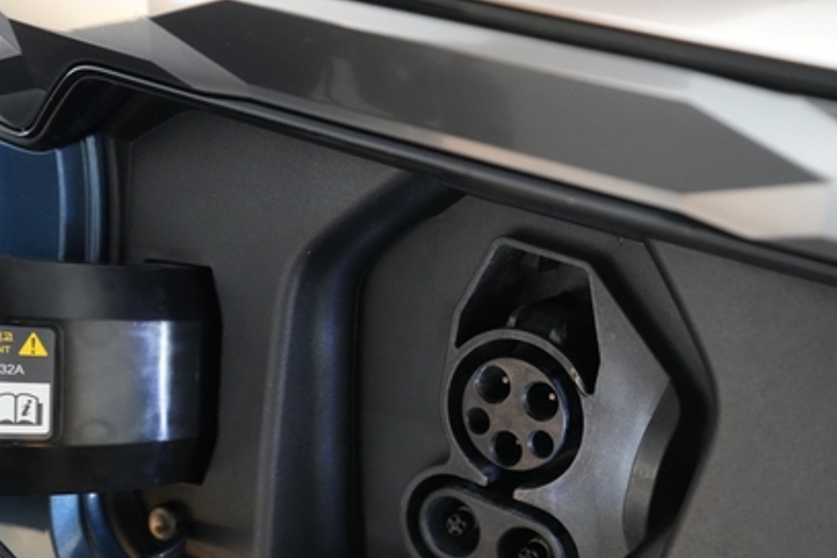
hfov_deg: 43.6
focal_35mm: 44
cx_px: 584
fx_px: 1023
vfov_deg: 30.1
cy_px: 408
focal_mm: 28
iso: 5000
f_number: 4
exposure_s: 1/125
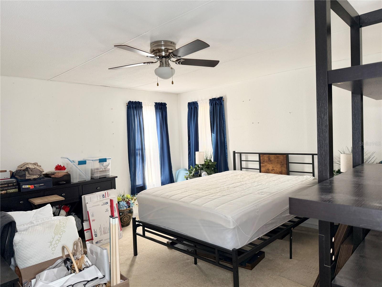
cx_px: 191
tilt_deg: -2.2
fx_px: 265
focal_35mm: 24
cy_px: 144
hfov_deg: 71.6
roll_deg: +1.6
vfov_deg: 56.8
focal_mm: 6.76
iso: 200
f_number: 1.78
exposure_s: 1/121
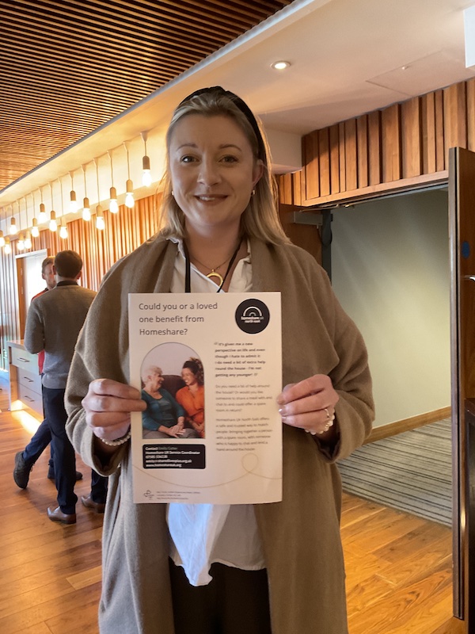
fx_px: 531
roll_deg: +1.2
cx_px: 238
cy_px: 317
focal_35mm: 29
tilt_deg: -3.2
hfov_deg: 48.2
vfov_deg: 61.7
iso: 200
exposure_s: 1/33
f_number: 1.8
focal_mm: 3
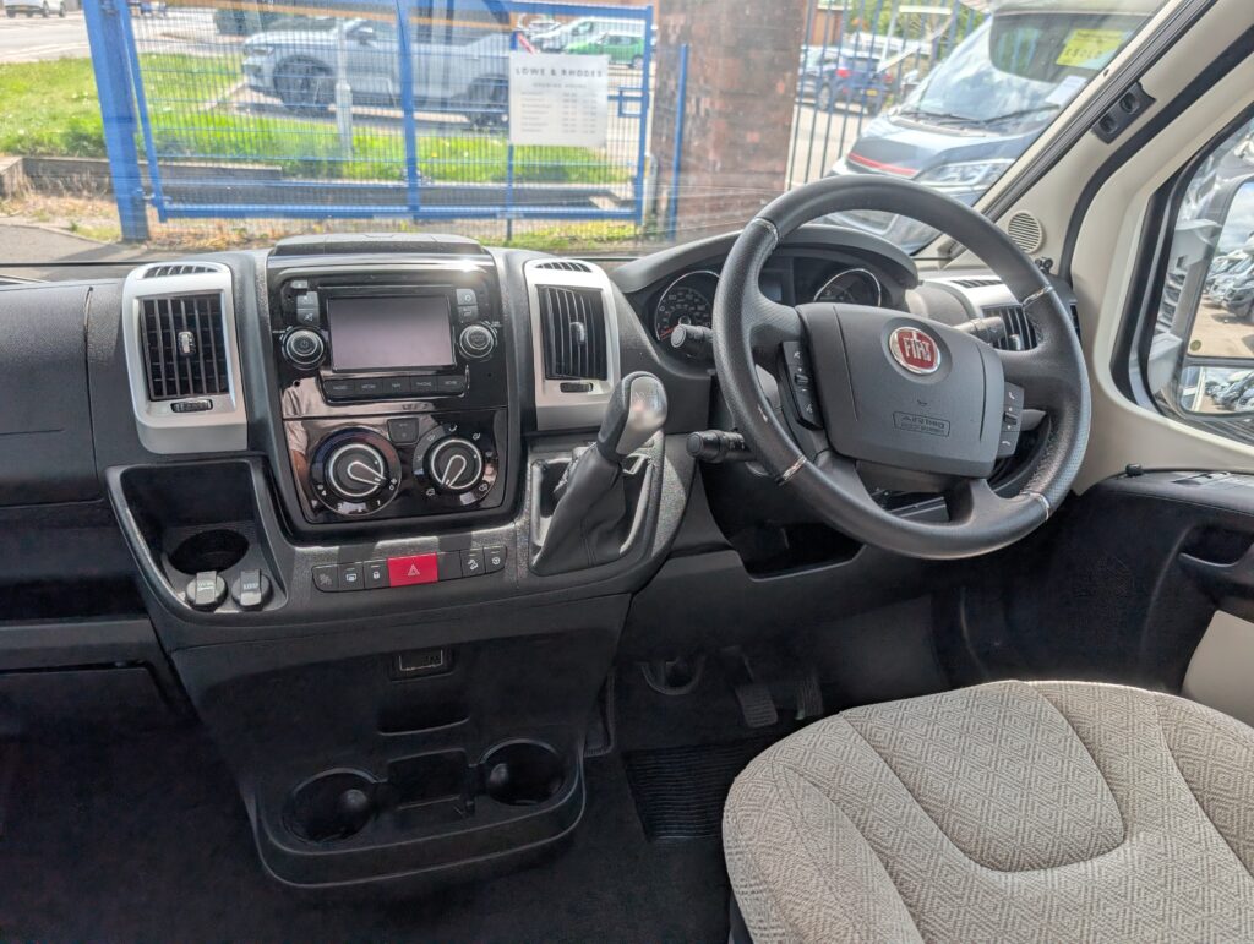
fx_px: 871
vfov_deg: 56.9
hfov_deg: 71.5
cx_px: 627
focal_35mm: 24
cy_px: 472
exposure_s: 1/492
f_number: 1.68
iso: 21
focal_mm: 6.9
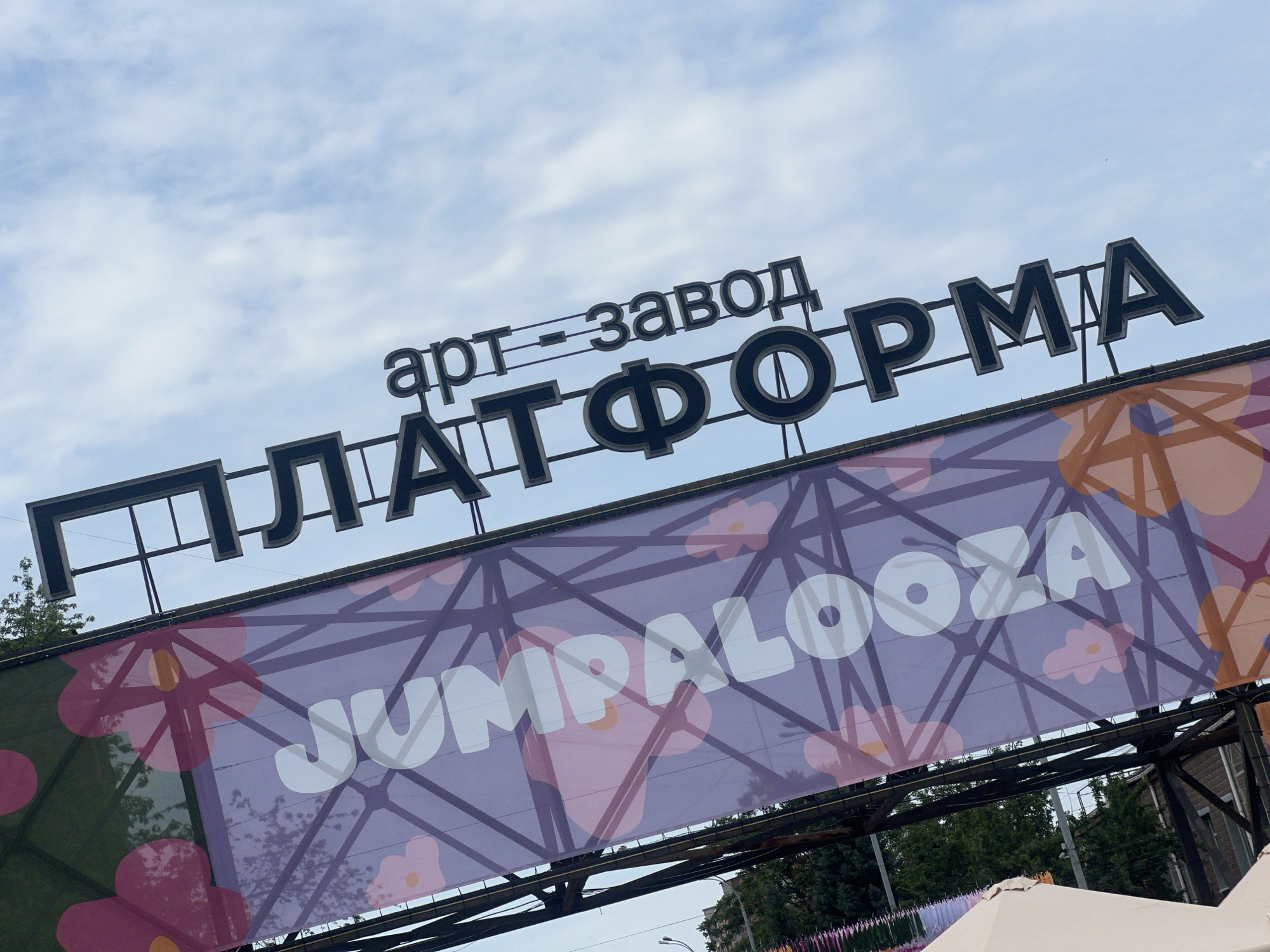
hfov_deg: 25.3
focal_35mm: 77
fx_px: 2825
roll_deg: +16.2
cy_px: 476
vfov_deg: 19.1
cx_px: 635
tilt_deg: +13.7
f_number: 2.8
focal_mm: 9
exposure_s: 1/1193
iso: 32
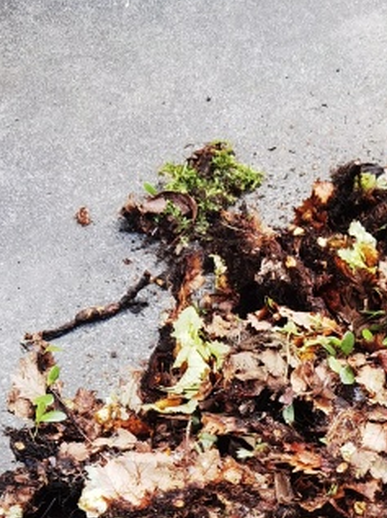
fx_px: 1359
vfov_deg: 20.5
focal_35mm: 91
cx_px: 464
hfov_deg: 15.6
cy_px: 573
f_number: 1.9
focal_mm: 6.71
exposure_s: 1/135
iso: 50
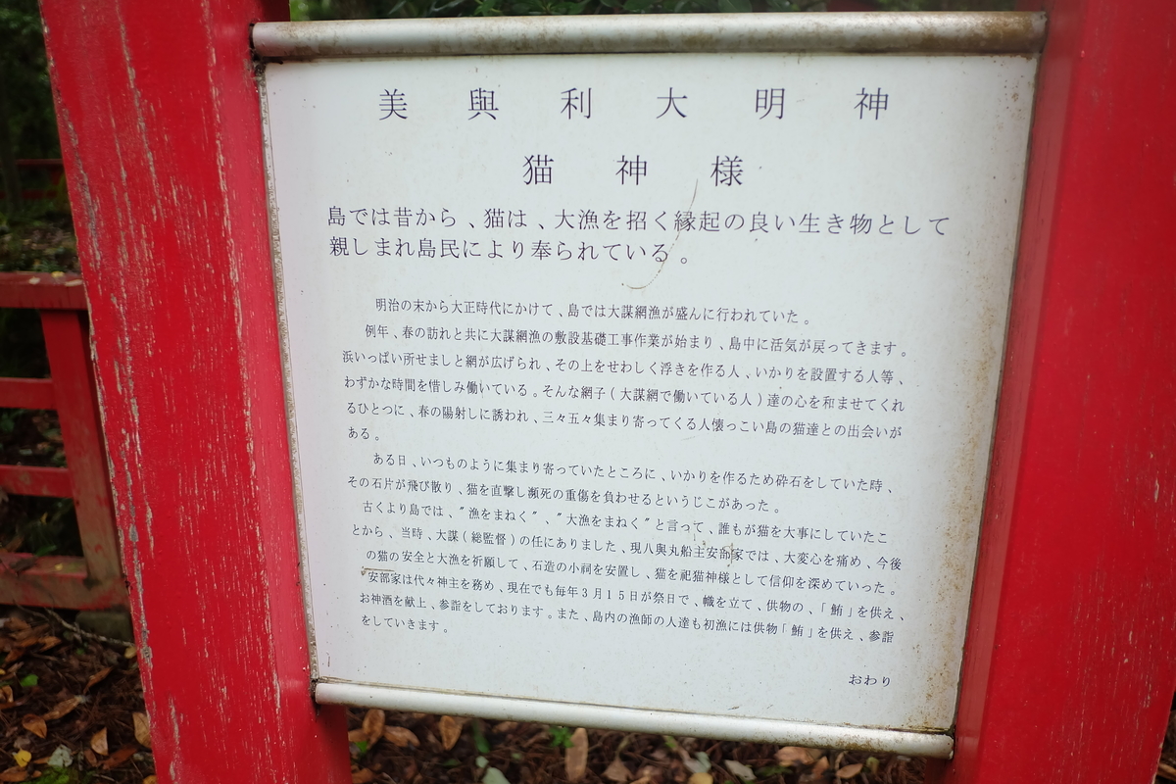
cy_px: 392
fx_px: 882
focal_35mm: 27
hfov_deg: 67.4
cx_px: 588
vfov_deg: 47.9
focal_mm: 18
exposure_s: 1/90
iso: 400
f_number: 2
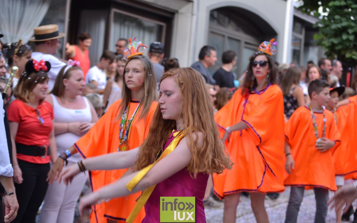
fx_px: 749
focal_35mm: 77
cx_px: 178
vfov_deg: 16.9
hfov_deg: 26.8
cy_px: 105
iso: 100
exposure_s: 1/200
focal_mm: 50
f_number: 2.8
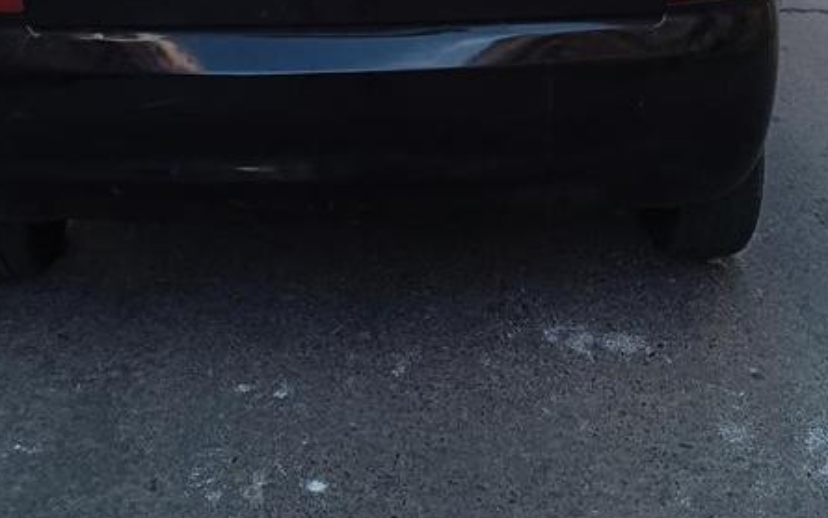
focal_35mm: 58
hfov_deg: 35.1
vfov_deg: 20.9
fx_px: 1309
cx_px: 404
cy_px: -94
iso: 113
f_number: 2.2
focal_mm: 3.43
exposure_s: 1/160
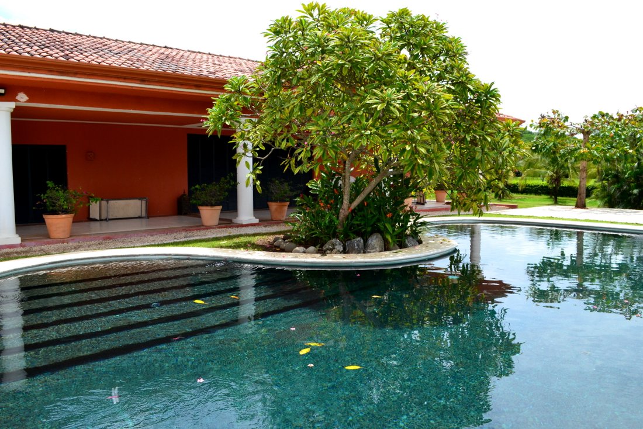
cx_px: 322
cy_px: 214
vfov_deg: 48.0
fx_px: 482
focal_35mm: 27
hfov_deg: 67.4
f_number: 10
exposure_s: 1/250
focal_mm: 18
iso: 400
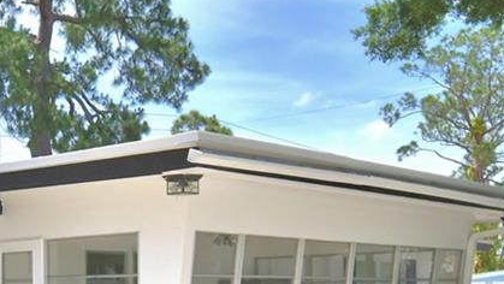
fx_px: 802
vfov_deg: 19.6
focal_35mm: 60
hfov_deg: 33.5
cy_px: 270
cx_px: 76
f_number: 4.5
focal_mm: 10
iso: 100
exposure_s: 1/1600
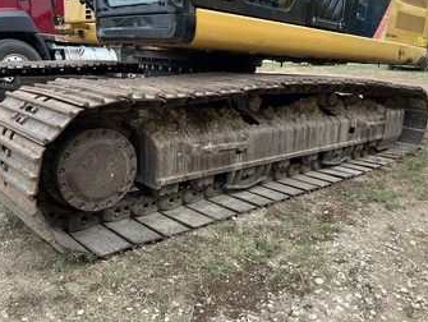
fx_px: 384
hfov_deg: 58.3
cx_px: 218
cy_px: 157
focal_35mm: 31
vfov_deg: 45.5
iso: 50
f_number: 1.5
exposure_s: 1/561
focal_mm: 5.7
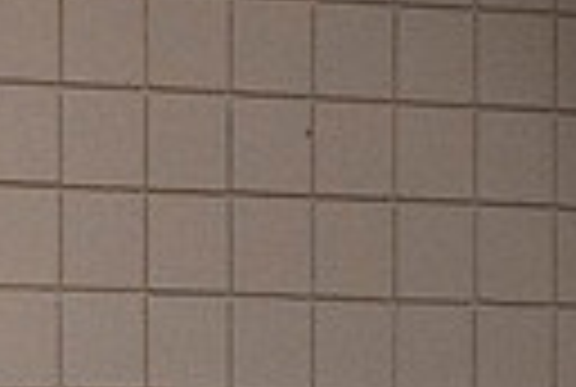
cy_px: 767
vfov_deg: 4.3
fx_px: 5068
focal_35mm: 316
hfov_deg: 6.3
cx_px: -621
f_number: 4
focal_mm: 70
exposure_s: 1/500
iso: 10000
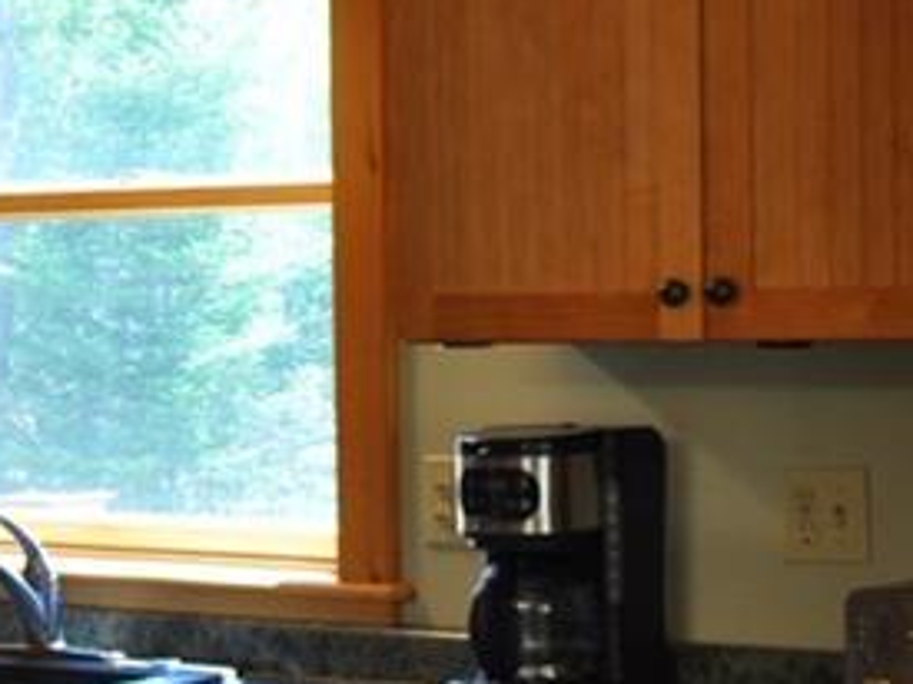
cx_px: -465
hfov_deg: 12.9
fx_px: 3817
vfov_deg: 10.2
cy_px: 563
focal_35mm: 145
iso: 400
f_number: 4
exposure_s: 1/60
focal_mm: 27
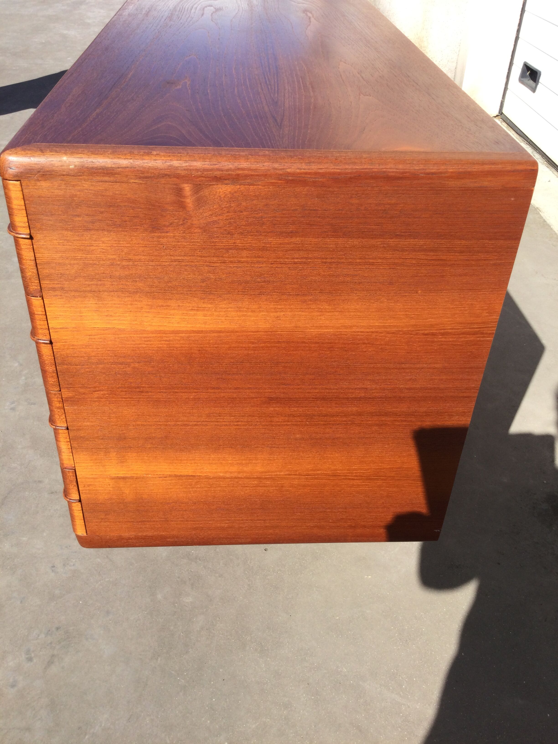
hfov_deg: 45.4
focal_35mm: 31
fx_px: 666
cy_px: 372
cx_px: 279
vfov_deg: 58.4
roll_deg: -1.8
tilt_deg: -36.1
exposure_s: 1/652
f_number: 2.4
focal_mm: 3.3
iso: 25
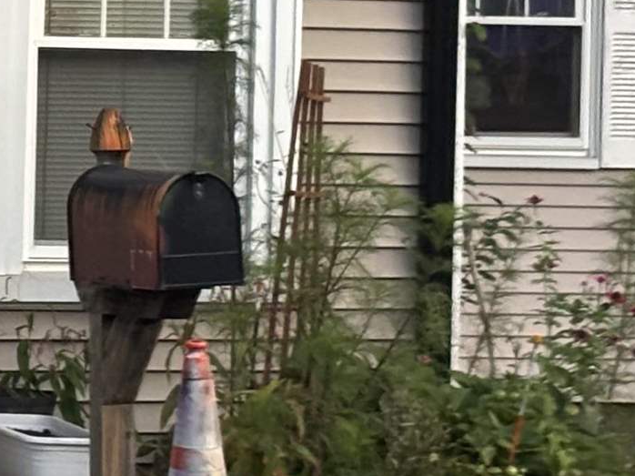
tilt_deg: +0.3
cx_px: -388
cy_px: -66
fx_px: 4199
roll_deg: -1.9
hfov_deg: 8.4
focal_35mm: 229
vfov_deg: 6.5
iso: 400
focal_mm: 5.96
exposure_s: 1/30
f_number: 1.6
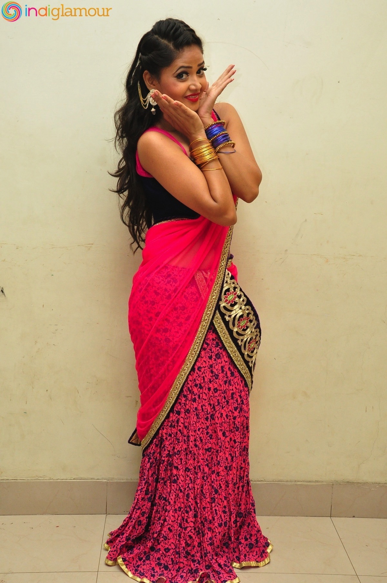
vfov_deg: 43.7
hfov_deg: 29.8
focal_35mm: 45
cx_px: 194
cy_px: 292
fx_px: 728
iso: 1600
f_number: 7.1
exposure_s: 1/125
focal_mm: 30
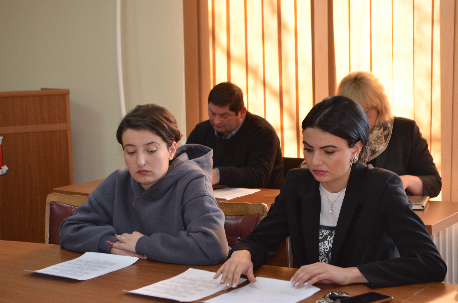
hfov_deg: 29.9
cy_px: 152
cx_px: 229
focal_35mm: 68
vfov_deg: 20.1
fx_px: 857
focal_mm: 45
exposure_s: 1/60
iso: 500
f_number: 5.3
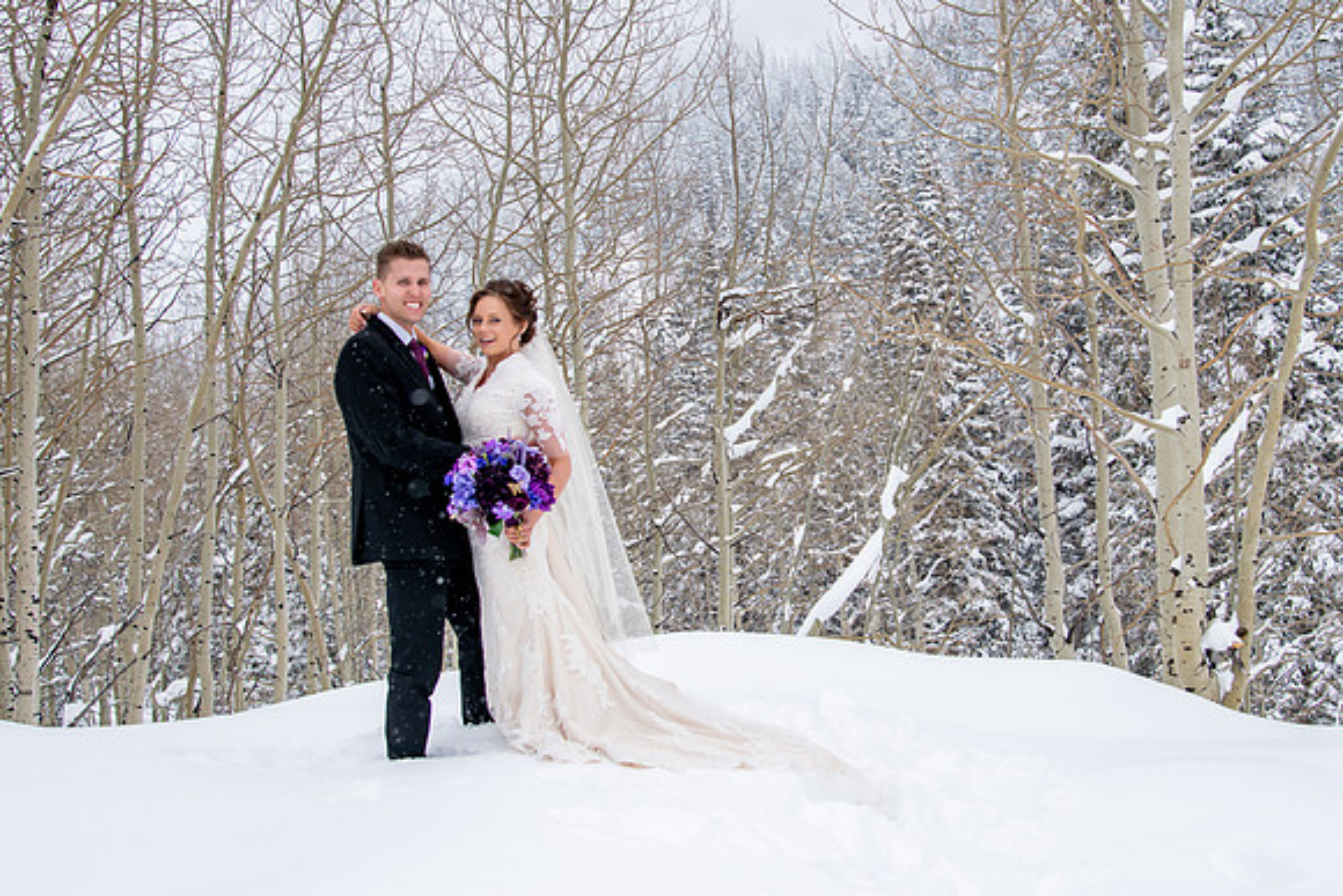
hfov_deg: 43.3
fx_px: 1690
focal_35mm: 45
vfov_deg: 29.6
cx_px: 740
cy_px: 374
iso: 200
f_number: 5
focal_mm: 32
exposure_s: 1/1000
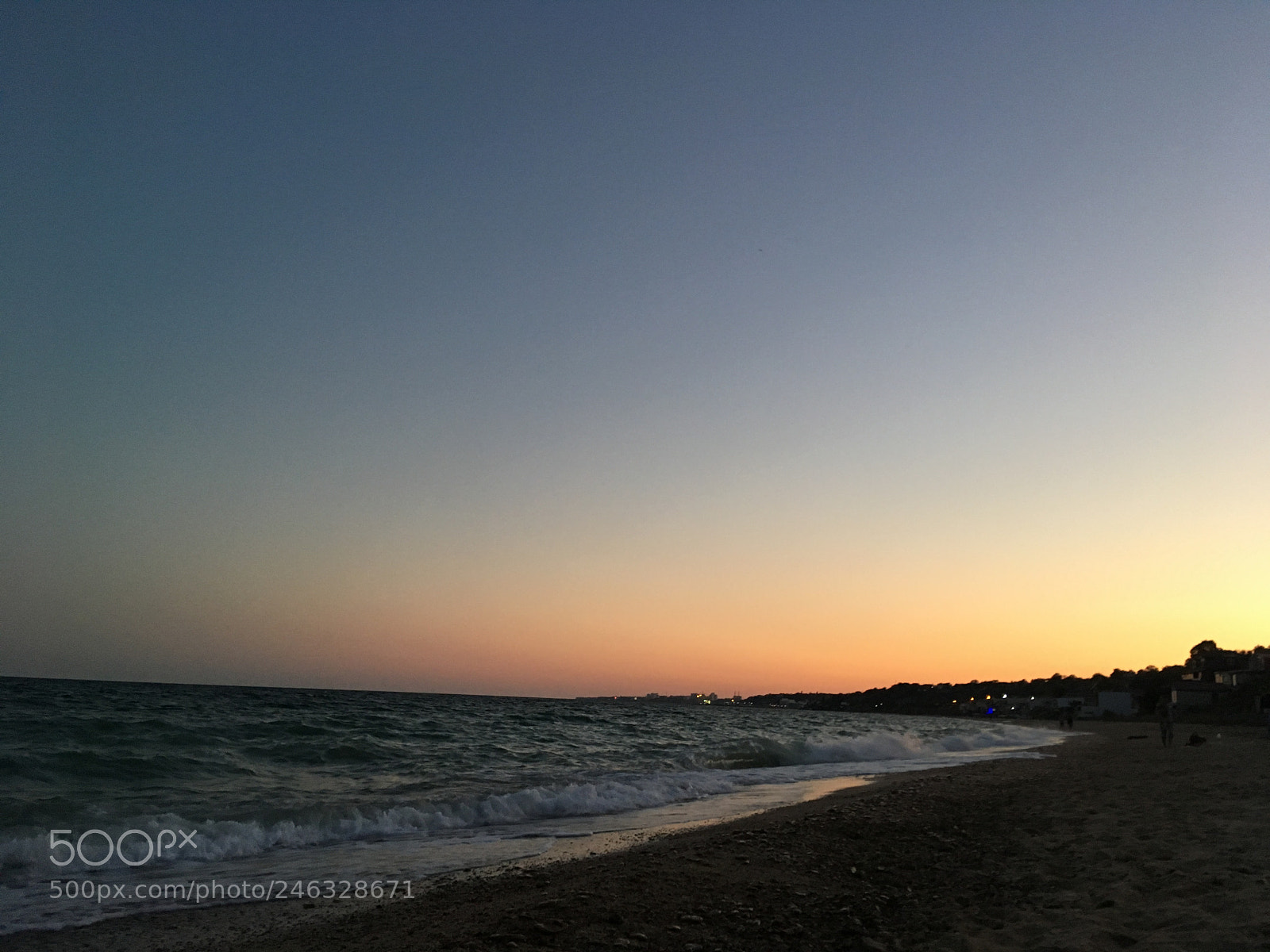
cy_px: 476
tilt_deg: +10.8
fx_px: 1064
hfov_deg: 61.7
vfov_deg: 48.2
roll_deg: -1.6
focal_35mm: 29
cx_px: 635
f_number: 2.2
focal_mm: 4.15
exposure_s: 1/33
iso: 160
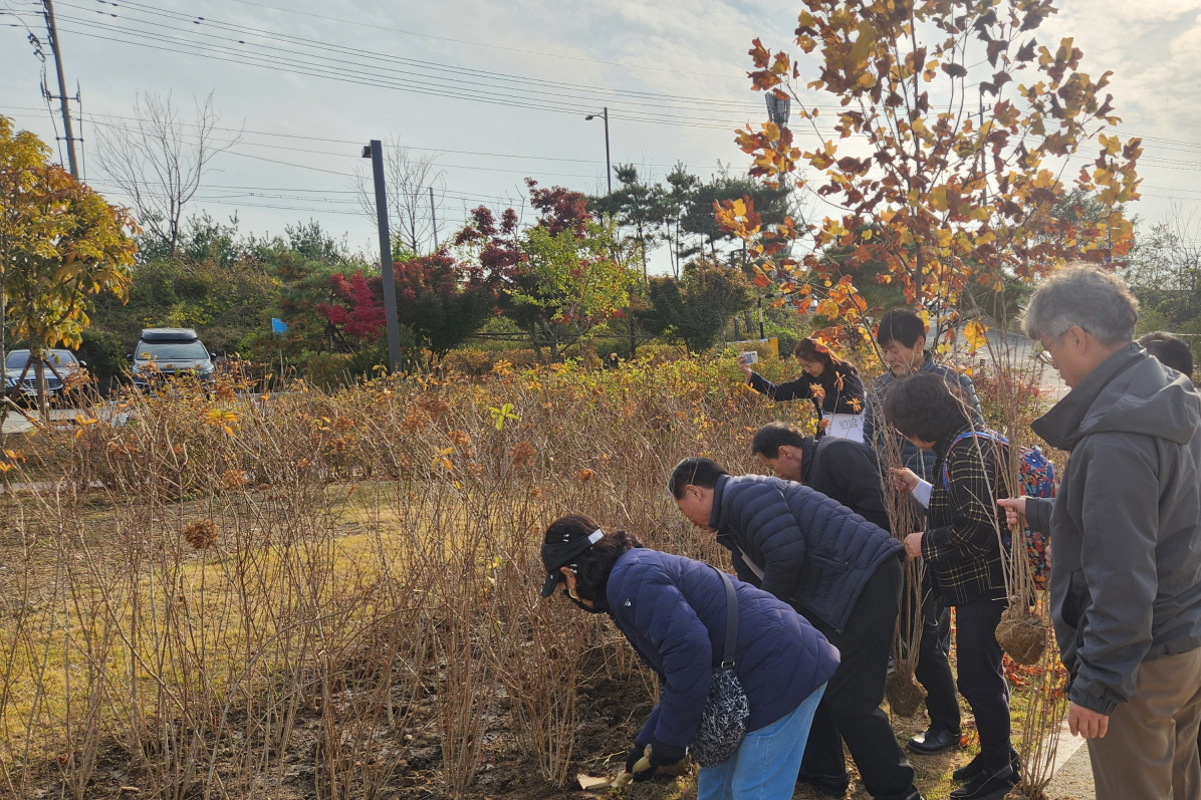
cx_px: 789
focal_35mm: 32
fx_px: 1067
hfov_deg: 57.6
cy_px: 536
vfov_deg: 40.6
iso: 20
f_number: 1.8
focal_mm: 5.4
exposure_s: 1/1036
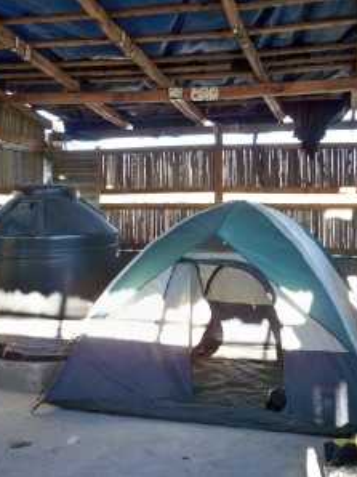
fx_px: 647
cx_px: 144
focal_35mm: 47
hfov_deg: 30.8
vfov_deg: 40.5
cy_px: 238
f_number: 3.1
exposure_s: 1/60
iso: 80
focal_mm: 6.3
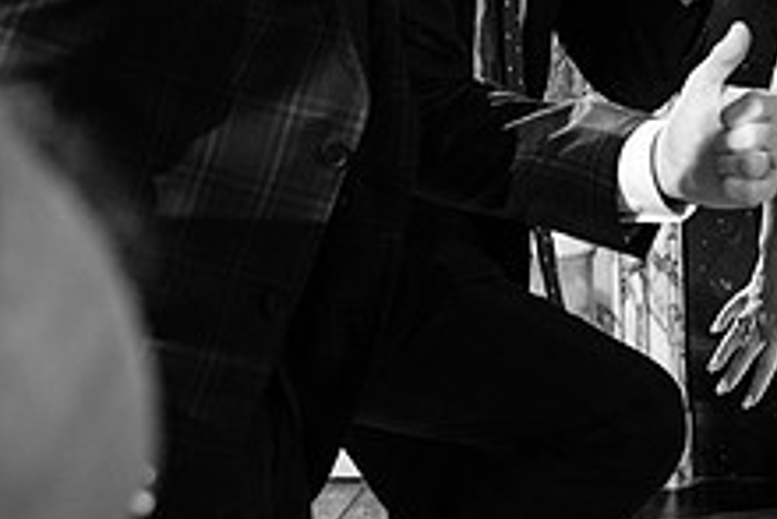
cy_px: 0
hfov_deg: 16.1
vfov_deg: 11.1
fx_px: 2656
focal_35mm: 123
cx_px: 862
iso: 500
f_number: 2.8
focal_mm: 30.2
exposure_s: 1/200
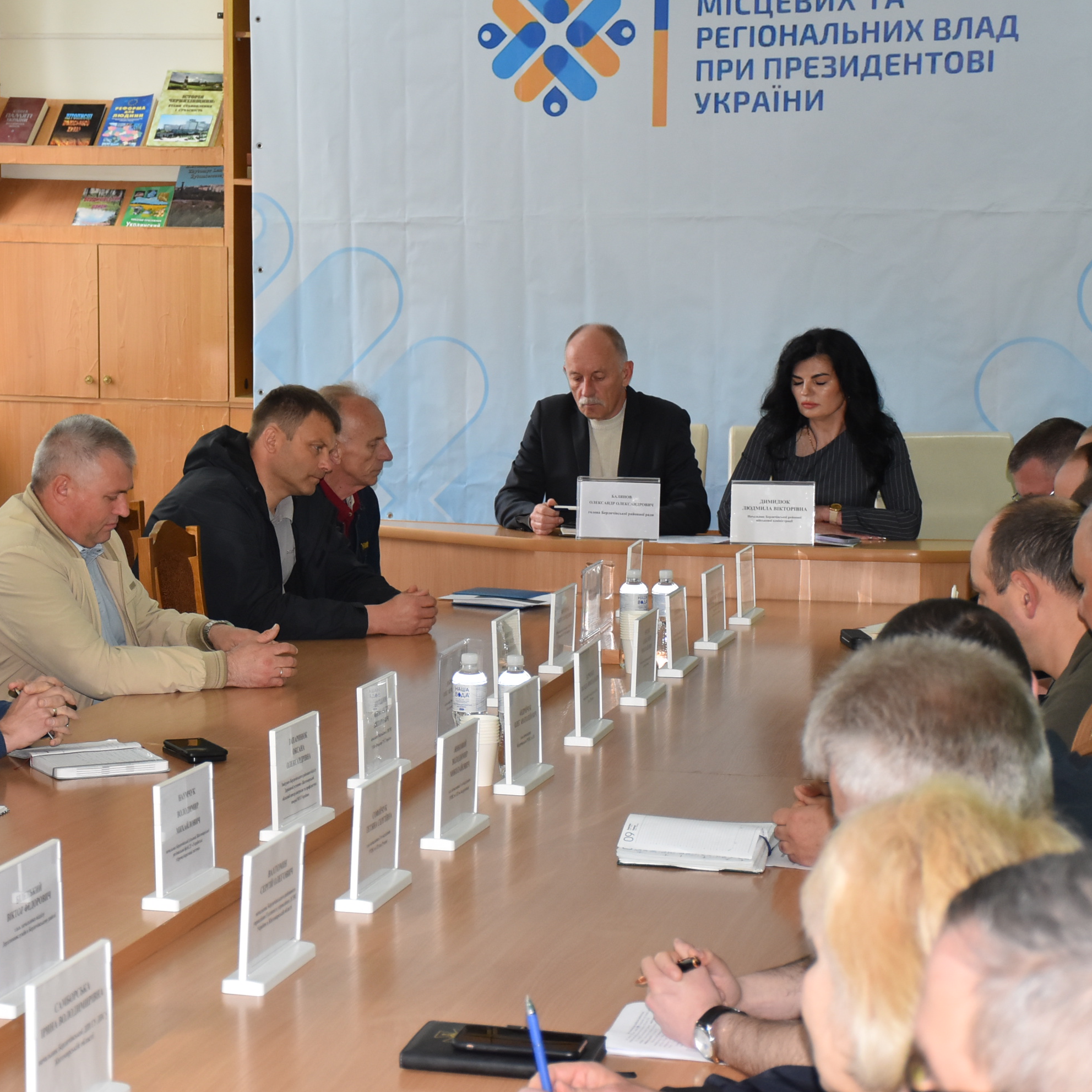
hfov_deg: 20.0
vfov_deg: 20.0
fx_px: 3092
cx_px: 377
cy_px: 548
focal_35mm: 87
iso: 800
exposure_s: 1/100
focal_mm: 45
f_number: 5
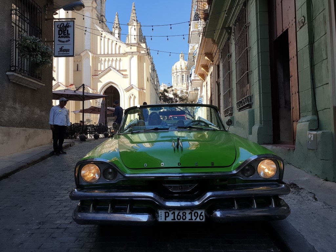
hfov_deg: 67.3
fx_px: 252
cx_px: 168
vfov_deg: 53.1
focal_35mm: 26
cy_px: 126
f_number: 2.4
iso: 50
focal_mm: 4.3
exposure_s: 1/1139
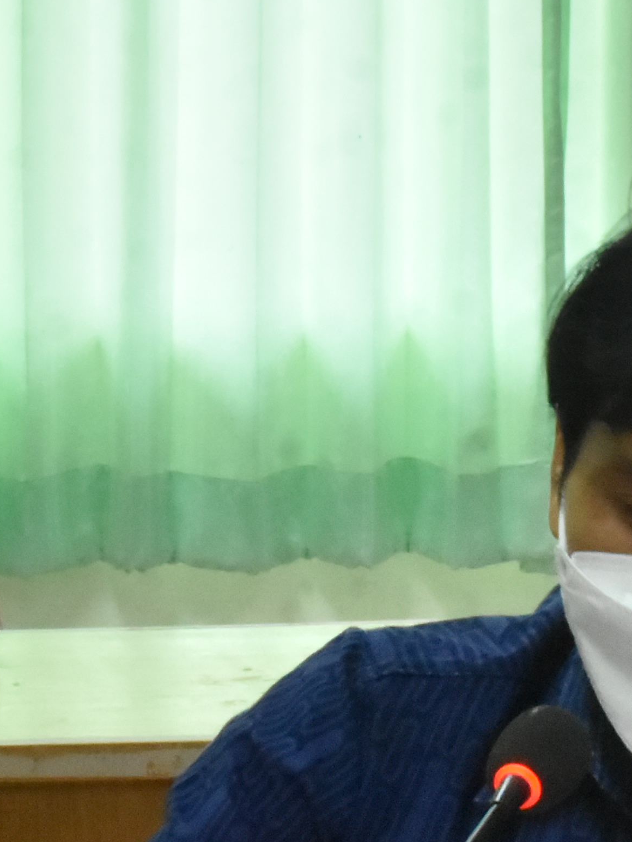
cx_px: 688
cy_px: 700
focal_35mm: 252
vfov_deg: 7.8
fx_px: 6130
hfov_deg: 5.9
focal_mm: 45
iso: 3200
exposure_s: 1/30
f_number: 18
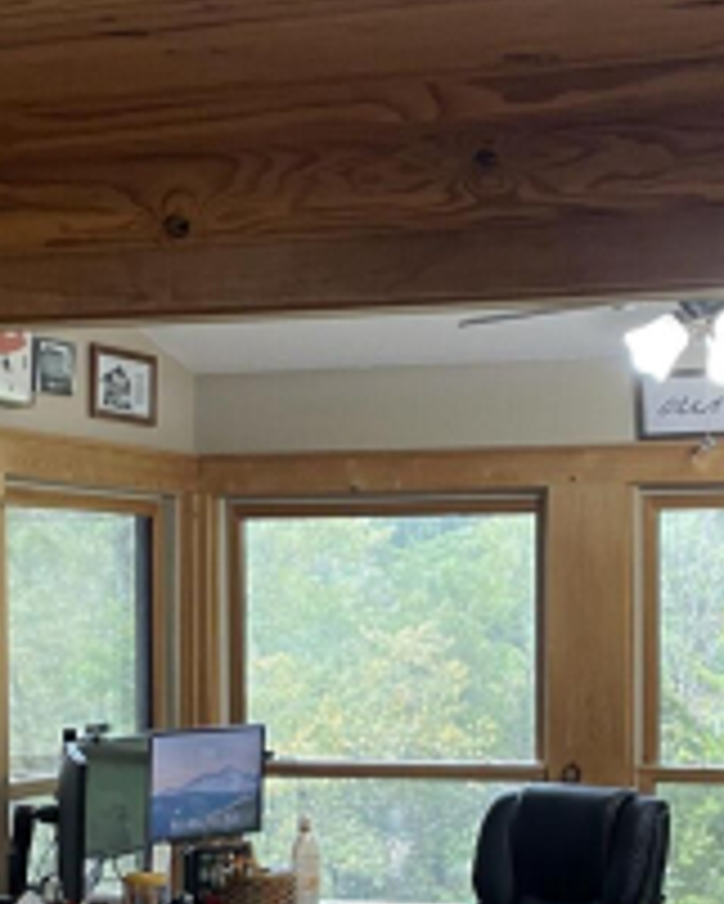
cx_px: 396
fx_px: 2248
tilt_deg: -3.2
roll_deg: +0.2
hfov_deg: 18.3
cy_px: 744
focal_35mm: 84
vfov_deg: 22.4
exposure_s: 1/60
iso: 125
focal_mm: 4.2
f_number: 1.6
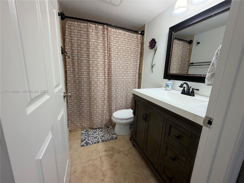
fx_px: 99
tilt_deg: -11.1
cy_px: 92
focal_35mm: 14
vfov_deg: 85.7
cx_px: 122
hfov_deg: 102.1
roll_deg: -1.6
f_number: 2.2
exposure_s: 1/120
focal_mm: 2.22
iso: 250
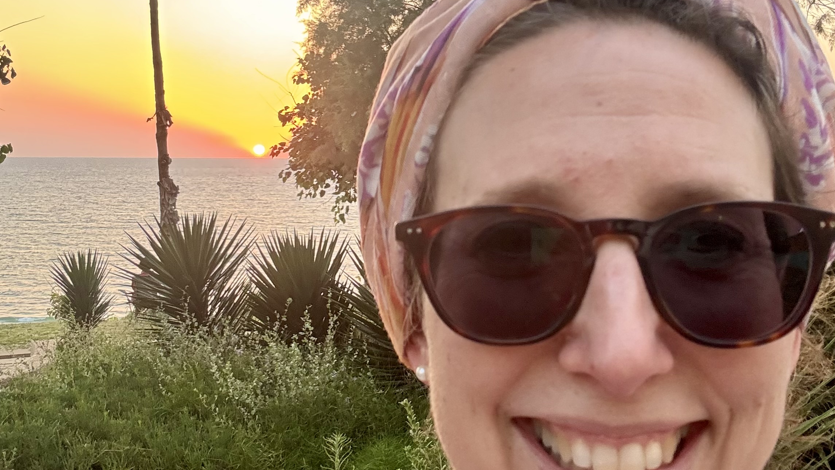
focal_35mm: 44
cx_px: 416
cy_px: 184
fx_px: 974
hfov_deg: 46.4
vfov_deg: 27.0
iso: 160
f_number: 1.9
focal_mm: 2.69
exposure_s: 1/50
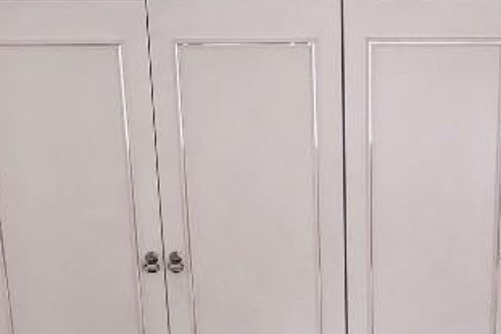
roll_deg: -0.2
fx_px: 1335
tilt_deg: -24.5
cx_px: 433
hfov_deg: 20.9
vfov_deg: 13.4
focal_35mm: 96
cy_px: 507
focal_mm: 3.99
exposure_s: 1/100
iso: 32
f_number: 1.8
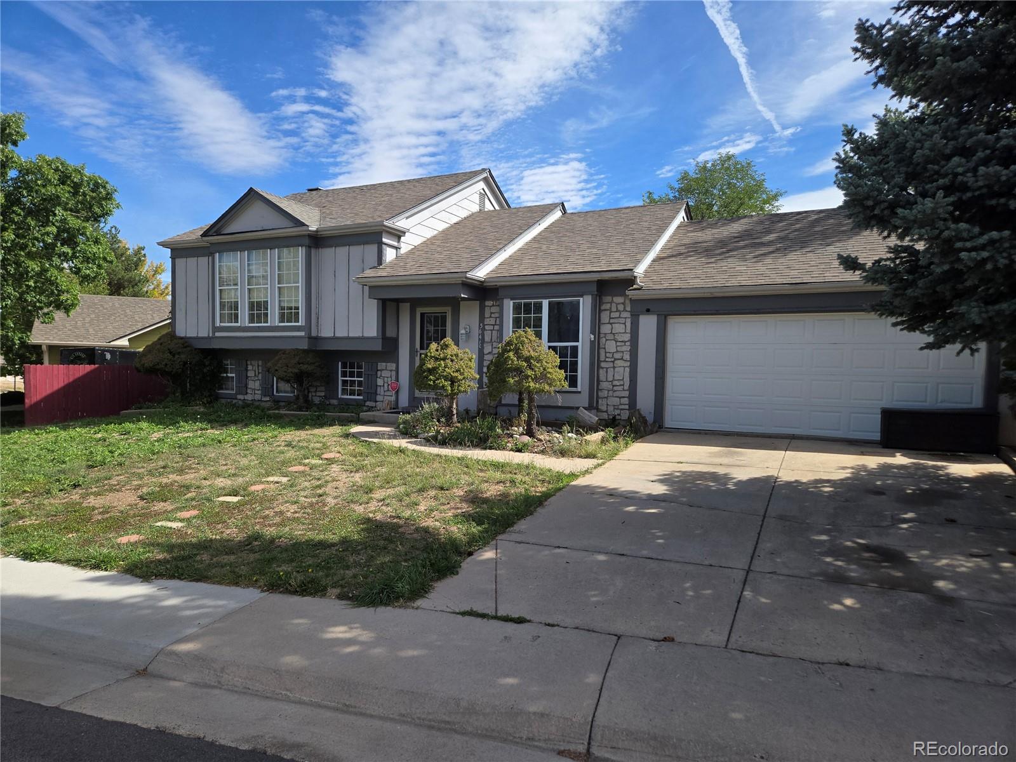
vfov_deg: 58.9
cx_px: 508
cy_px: 381
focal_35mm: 23
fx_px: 675
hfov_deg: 73.9
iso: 25
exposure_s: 1/1414
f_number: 1.8
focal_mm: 5.4
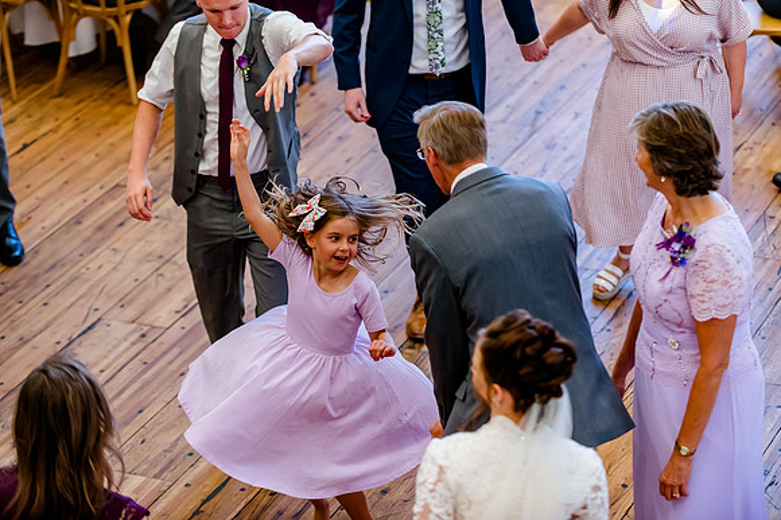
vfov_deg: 11.7
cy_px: 259
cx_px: 387
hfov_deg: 17.5
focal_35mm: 117
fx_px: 2537
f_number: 2.8
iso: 2500
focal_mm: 116
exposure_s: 1/640
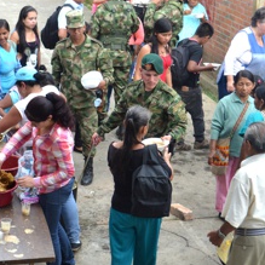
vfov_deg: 18.7
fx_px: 805
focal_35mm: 93
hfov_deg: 18.5
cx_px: 57
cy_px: 132
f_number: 5.6
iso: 320
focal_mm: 32
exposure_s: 1/125
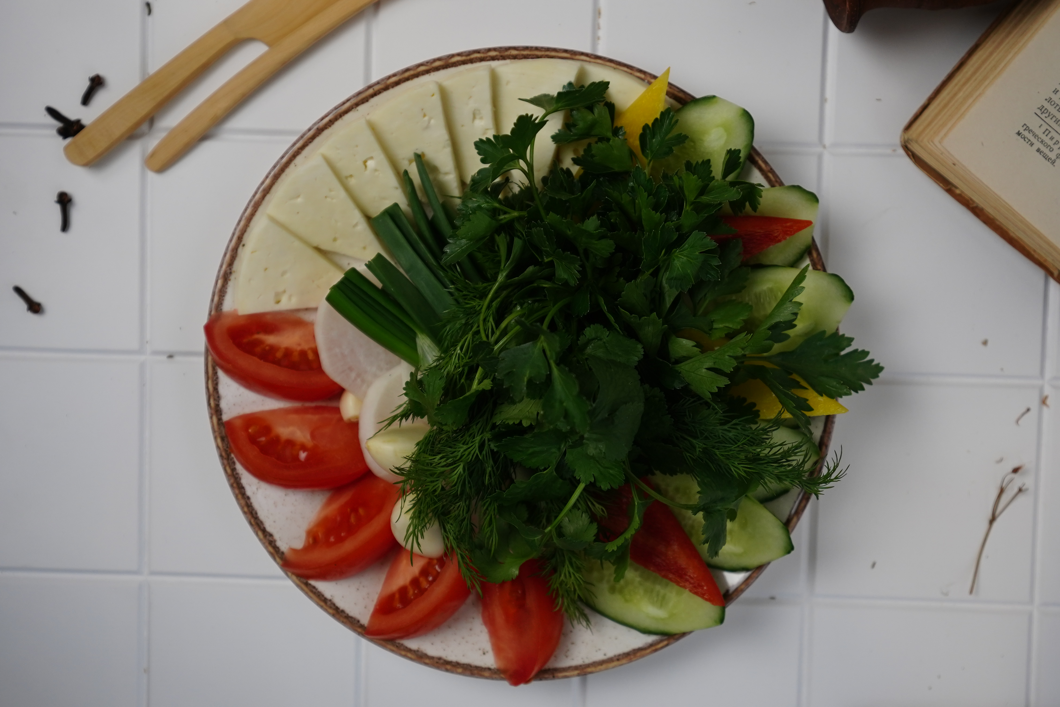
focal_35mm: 42
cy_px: 354
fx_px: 1237
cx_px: 530
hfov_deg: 46.4
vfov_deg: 31.9
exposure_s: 1/320
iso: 500
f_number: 2.8
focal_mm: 28
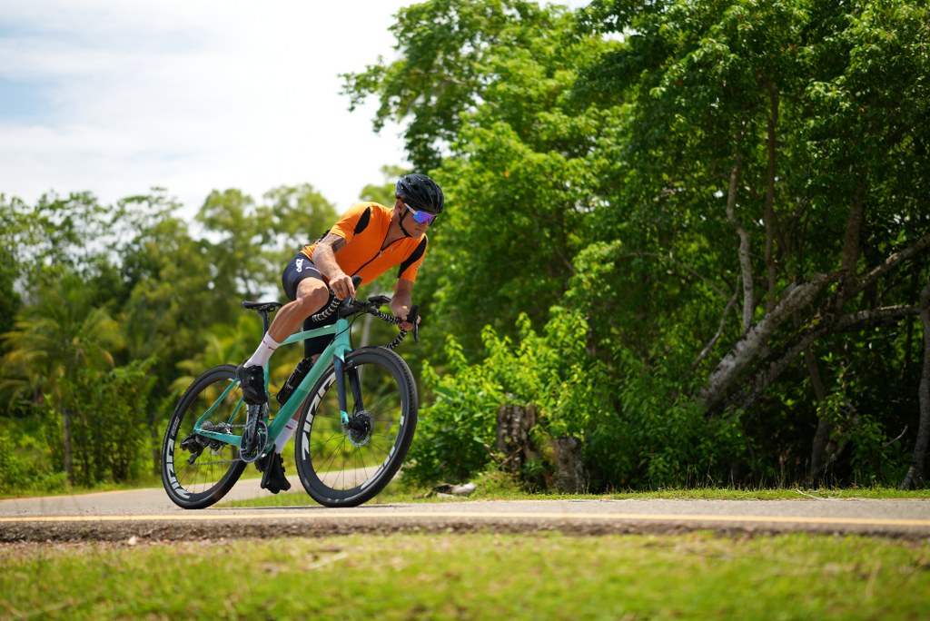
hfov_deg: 39.6
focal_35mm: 50
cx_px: 465
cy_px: 310
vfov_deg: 27.0
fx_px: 1292
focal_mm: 50
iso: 100
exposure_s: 1/2000
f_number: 1.4
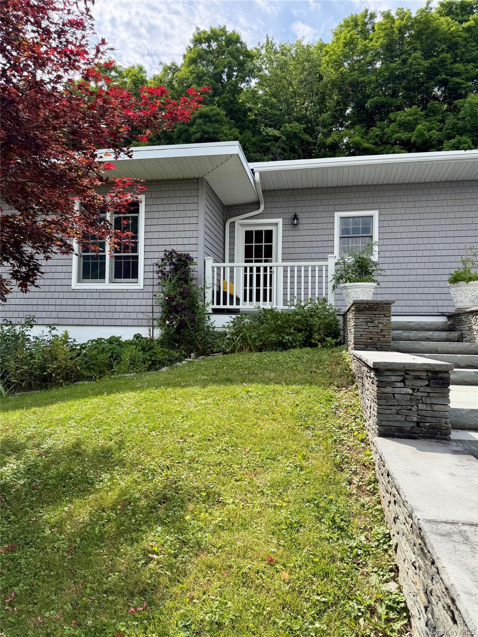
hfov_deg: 56.8
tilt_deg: +3.2
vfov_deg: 71.6
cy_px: 318
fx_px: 442
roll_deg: +0.3
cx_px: 239
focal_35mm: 24
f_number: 1.78
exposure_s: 1/2110
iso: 100
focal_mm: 6.76
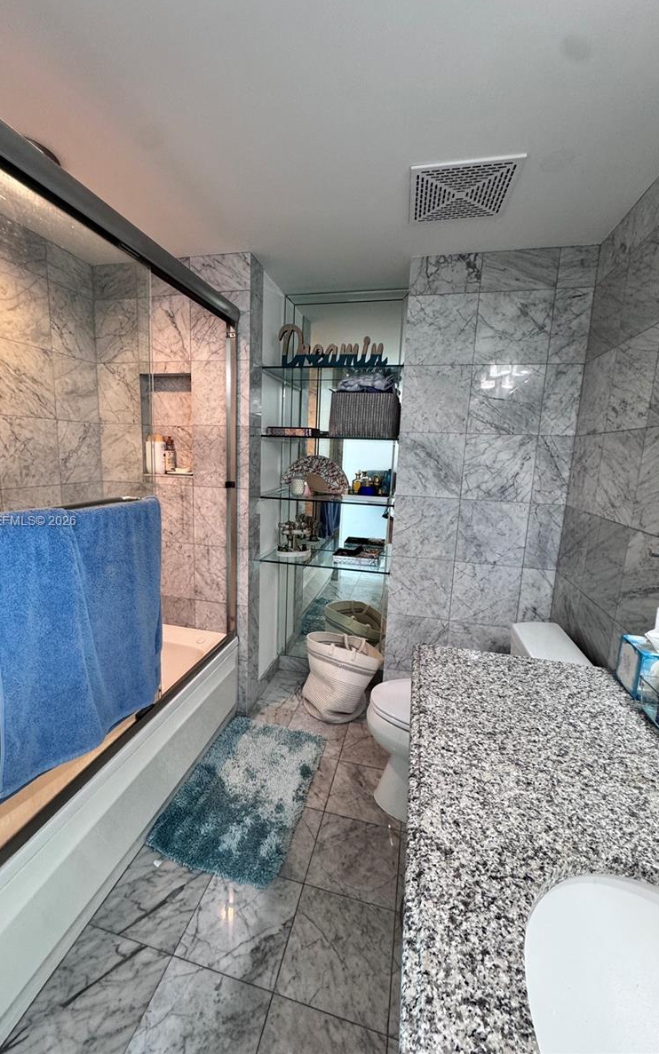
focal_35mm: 15
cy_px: 522
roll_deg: -1.9
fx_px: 431
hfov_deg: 74.7
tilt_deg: -9.7
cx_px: 312
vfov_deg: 101.5
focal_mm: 2.22
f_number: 2.2
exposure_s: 1/60
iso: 200
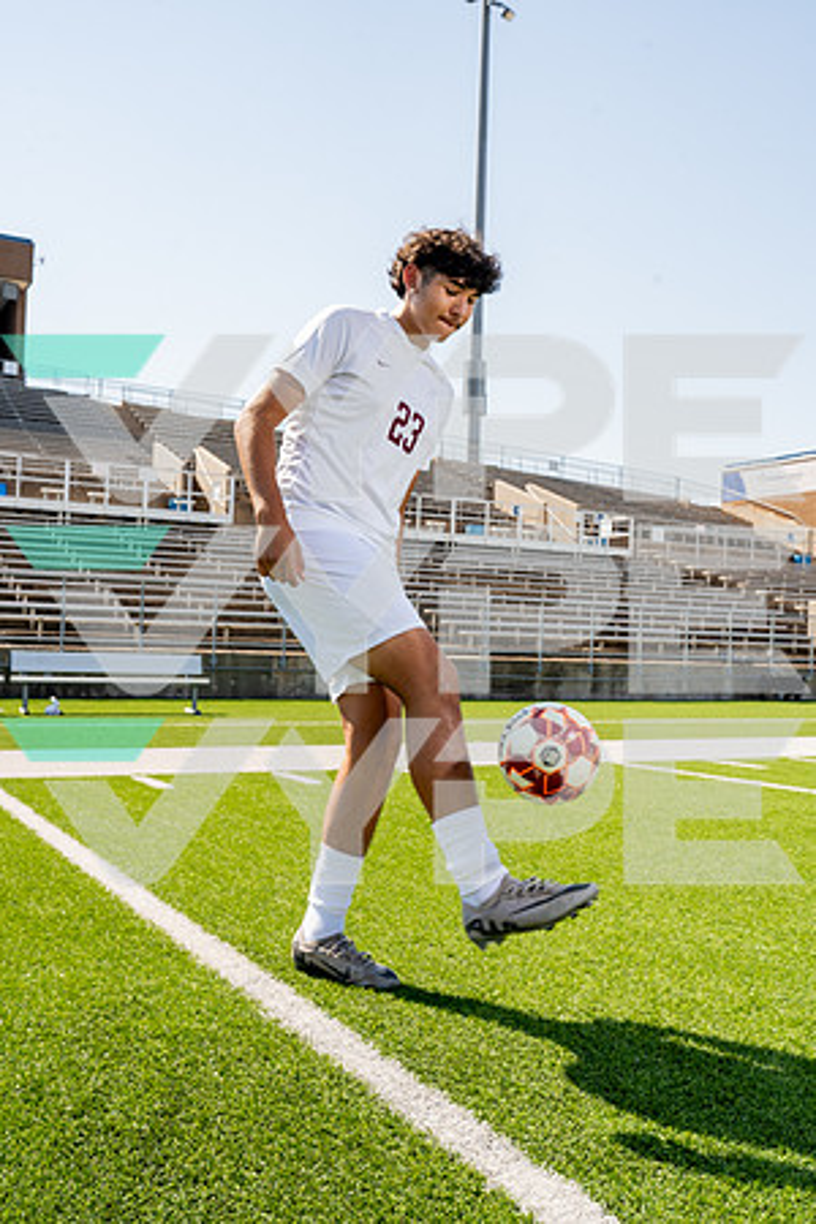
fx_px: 1156
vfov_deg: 55.8
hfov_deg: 38.9
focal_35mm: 34
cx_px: 408
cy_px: 612
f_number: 11
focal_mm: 34
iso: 320
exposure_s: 1/250
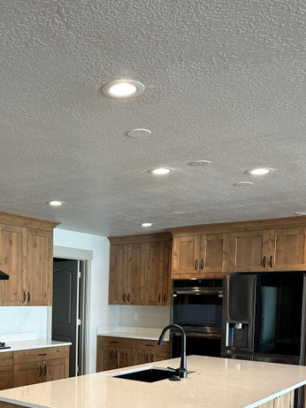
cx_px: 55
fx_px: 471
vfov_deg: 44.6
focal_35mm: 40
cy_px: 323
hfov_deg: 34.7
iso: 200
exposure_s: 1/120
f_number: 1.78
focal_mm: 6.86
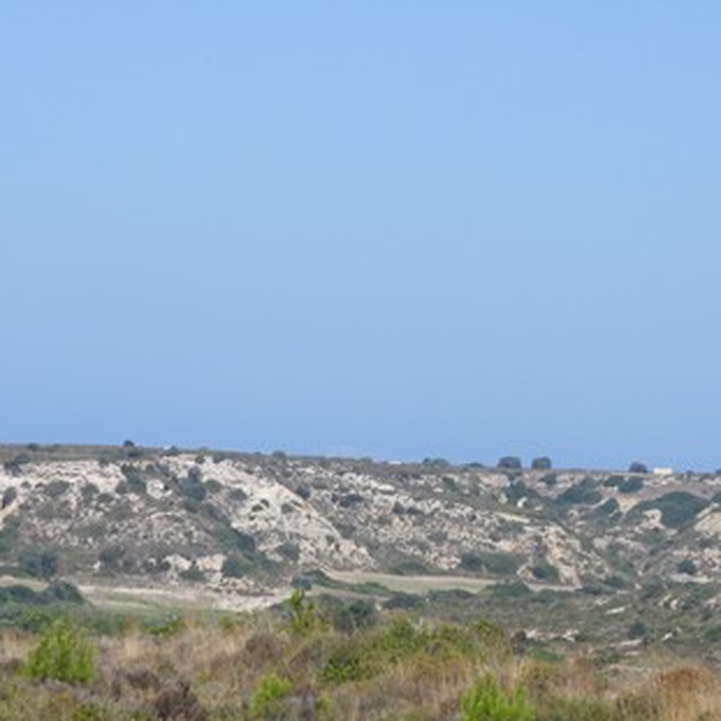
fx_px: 3817
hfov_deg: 10.8
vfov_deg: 10.8
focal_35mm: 162
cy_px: 443
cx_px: 301
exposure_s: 1/1000
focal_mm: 17
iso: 100
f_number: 4
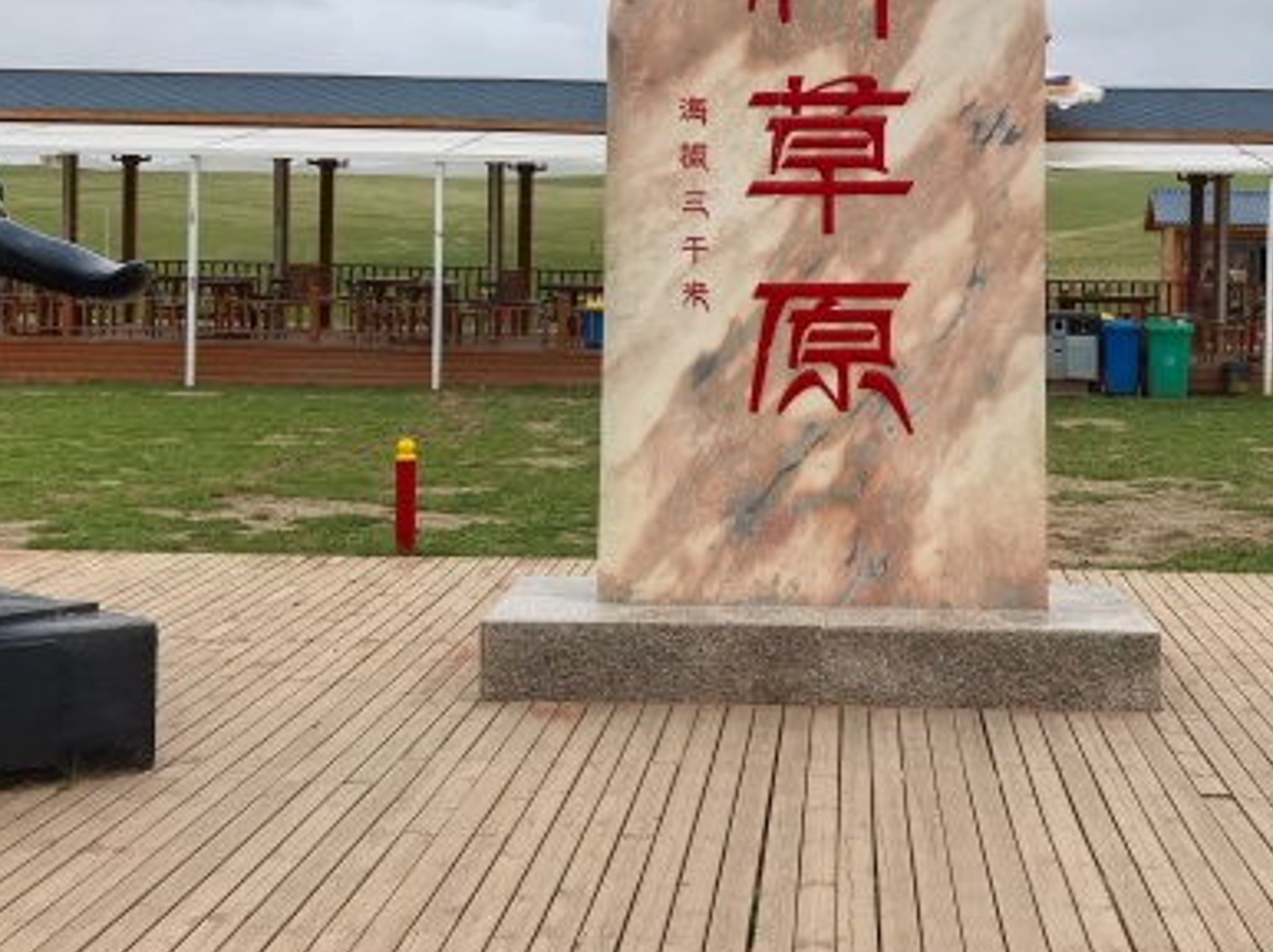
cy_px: 300
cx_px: 775
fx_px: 2058
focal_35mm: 56
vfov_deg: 25.9
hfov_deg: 34.2
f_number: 2
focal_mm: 5.75
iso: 50
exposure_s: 1/3759
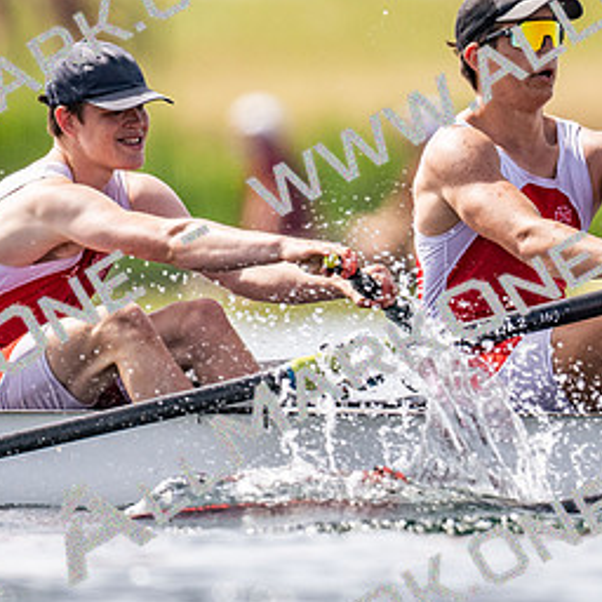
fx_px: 34019
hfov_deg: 1.0
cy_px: 223
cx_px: 536
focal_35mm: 1729
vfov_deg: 1.0
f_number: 4
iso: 200
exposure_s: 1/2500
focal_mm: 600
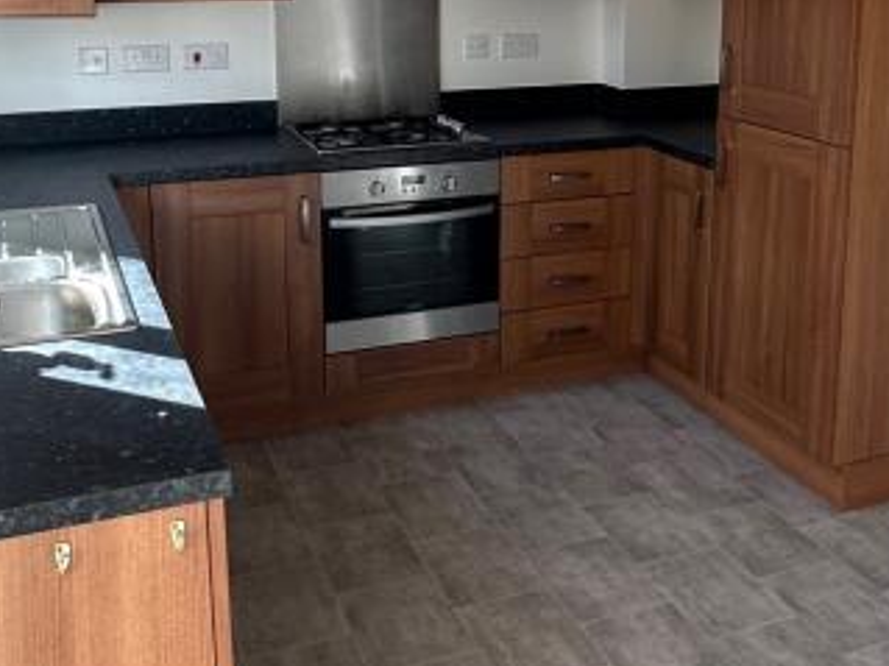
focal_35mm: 45
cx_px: 518
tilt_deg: -11.1
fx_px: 1155
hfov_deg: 42.0
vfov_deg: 31.6
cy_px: 173
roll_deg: +0.0
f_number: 2.2
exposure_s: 1/99
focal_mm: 2.22
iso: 50
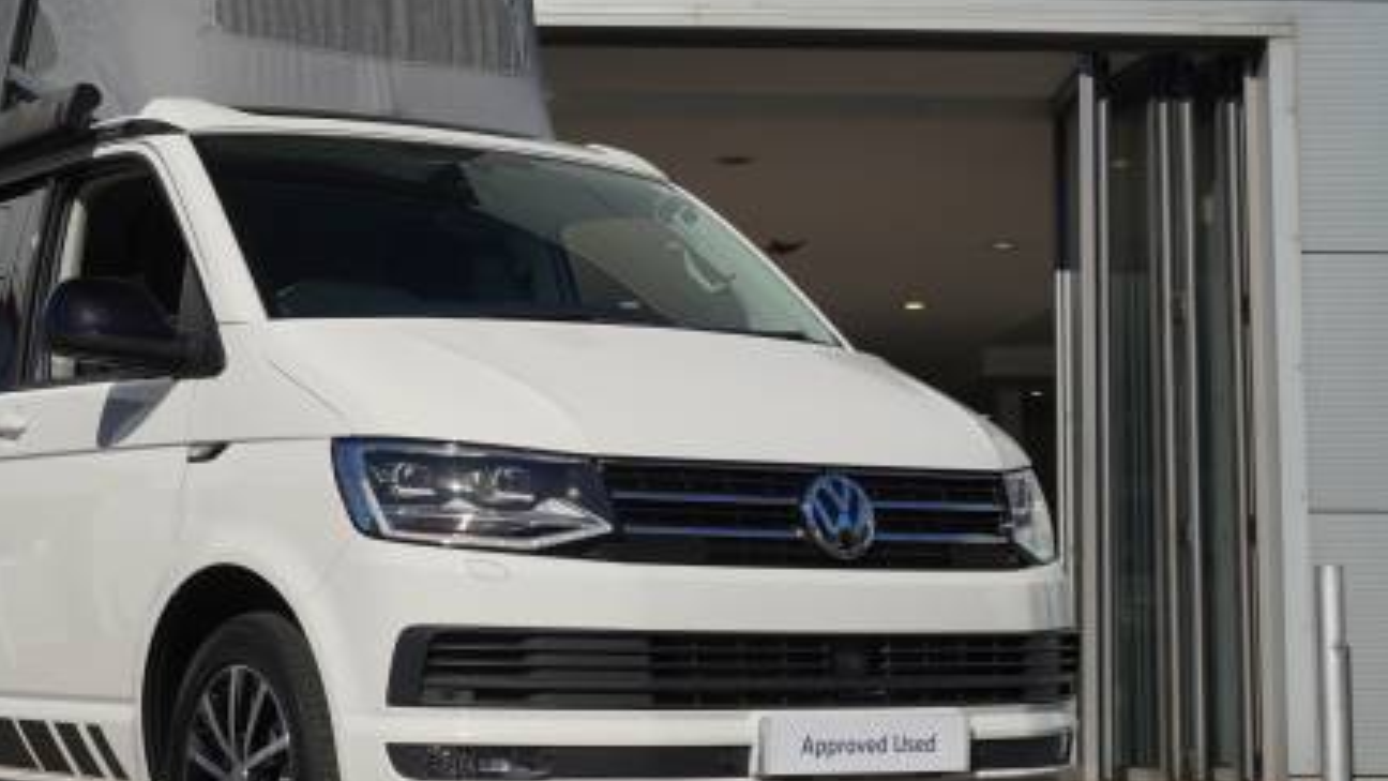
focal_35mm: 77
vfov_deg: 15.7
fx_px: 2826
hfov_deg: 27.4
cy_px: 350
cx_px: 427
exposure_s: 1/350
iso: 100
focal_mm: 33
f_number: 8
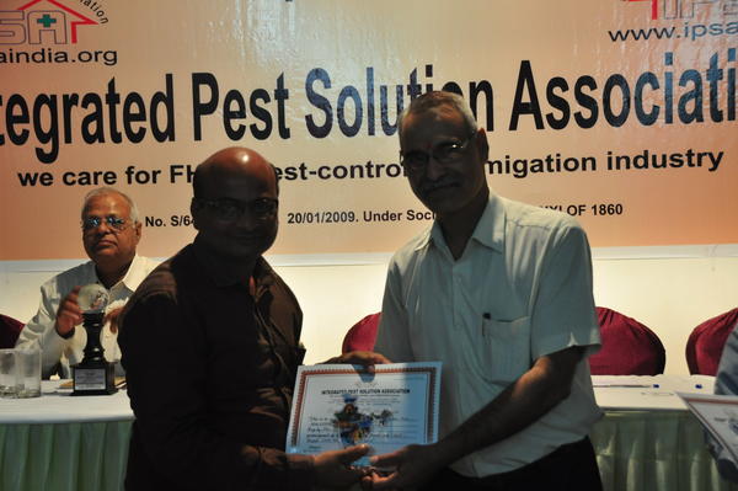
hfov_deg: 29.3
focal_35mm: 69
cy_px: 246
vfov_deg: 19.7
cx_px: 369
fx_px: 1413
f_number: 5
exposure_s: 1/60
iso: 800
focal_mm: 46
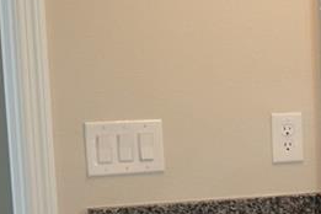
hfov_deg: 11.8
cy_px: 242
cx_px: 724
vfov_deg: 9.2
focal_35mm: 147
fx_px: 1311
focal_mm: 24
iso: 160
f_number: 4
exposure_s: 1/60
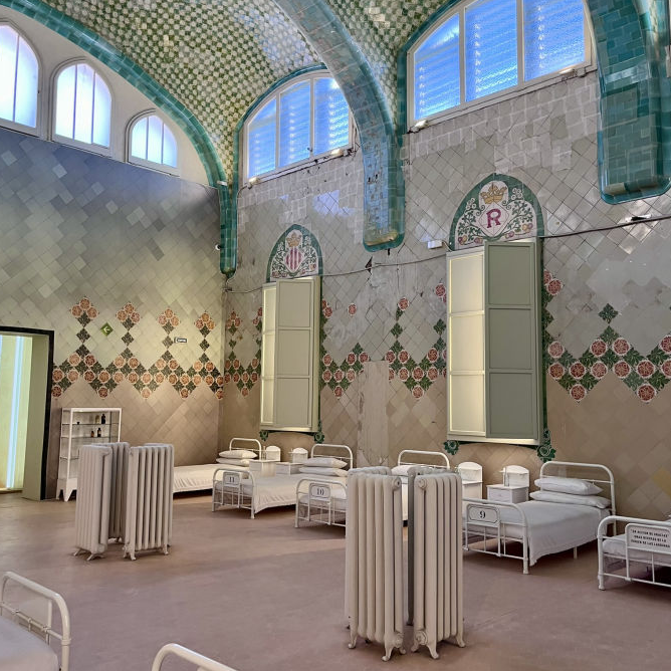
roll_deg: -0.6
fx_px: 680
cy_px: 321
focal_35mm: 31
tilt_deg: +6.0
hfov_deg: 52.5
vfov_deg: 52.5
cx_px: 334
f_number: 1.6
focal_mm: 5.1
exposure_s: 1/50
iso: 80
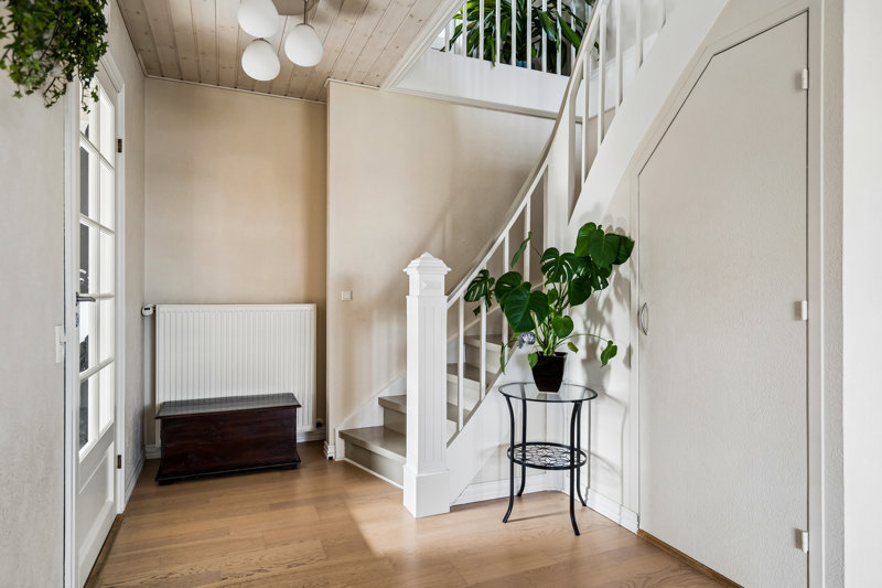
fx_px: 490
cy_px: 294
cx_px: 441
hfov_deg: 84.0
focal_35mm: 20
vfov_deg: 61.9
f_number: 4
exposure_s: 1/25
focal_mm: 20
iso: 400
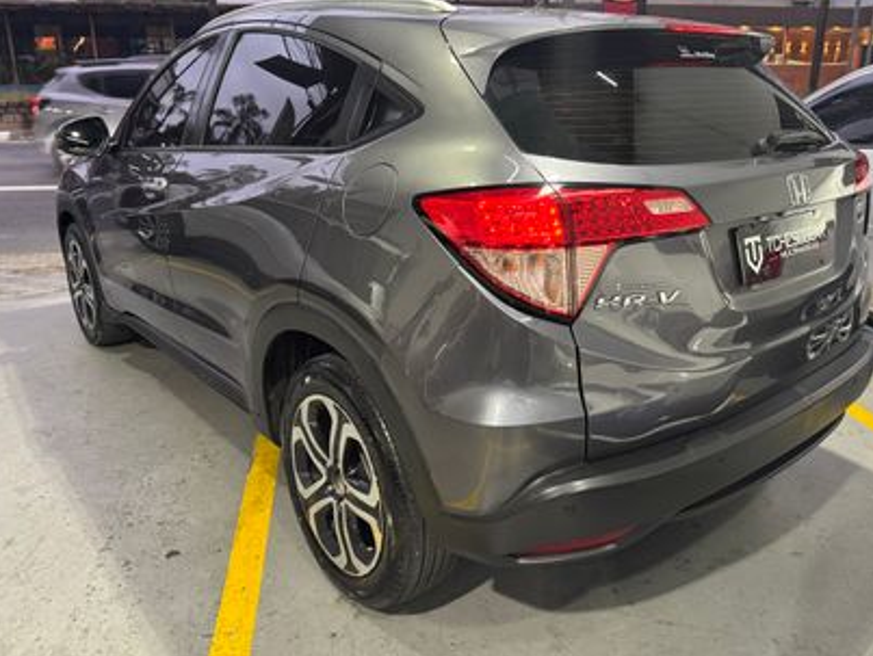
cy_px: 277
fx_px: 707
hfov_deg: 63.2
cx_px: 492
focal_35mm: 28
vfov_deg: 49.6
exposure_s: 1/60
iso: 320
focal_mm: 6.76
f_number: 1.78
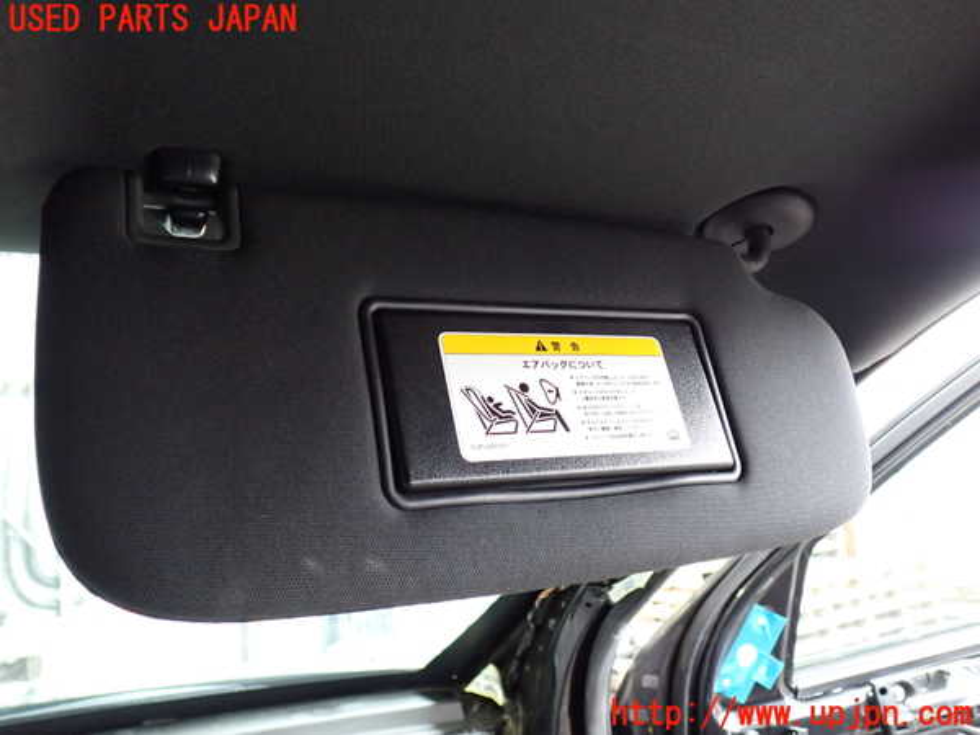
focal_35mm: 30
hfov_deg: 60.0
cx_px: 490
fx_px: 849
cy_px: 368
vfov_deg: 46.8
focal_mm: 5.4
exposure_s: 1/30
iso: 640
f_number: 2.3
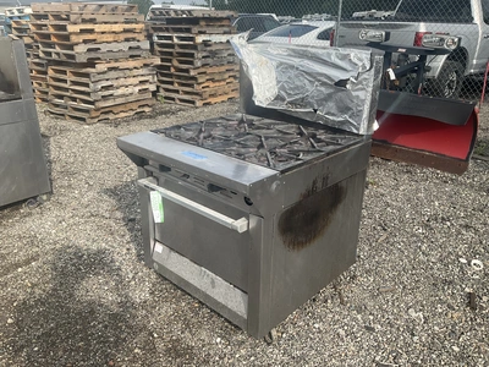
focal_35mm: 29
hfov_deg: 61.7
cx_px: 244
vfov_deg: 48.2
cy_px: 184
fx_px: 410
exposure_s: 1/1098
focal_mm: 3
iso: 25
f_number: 1.8
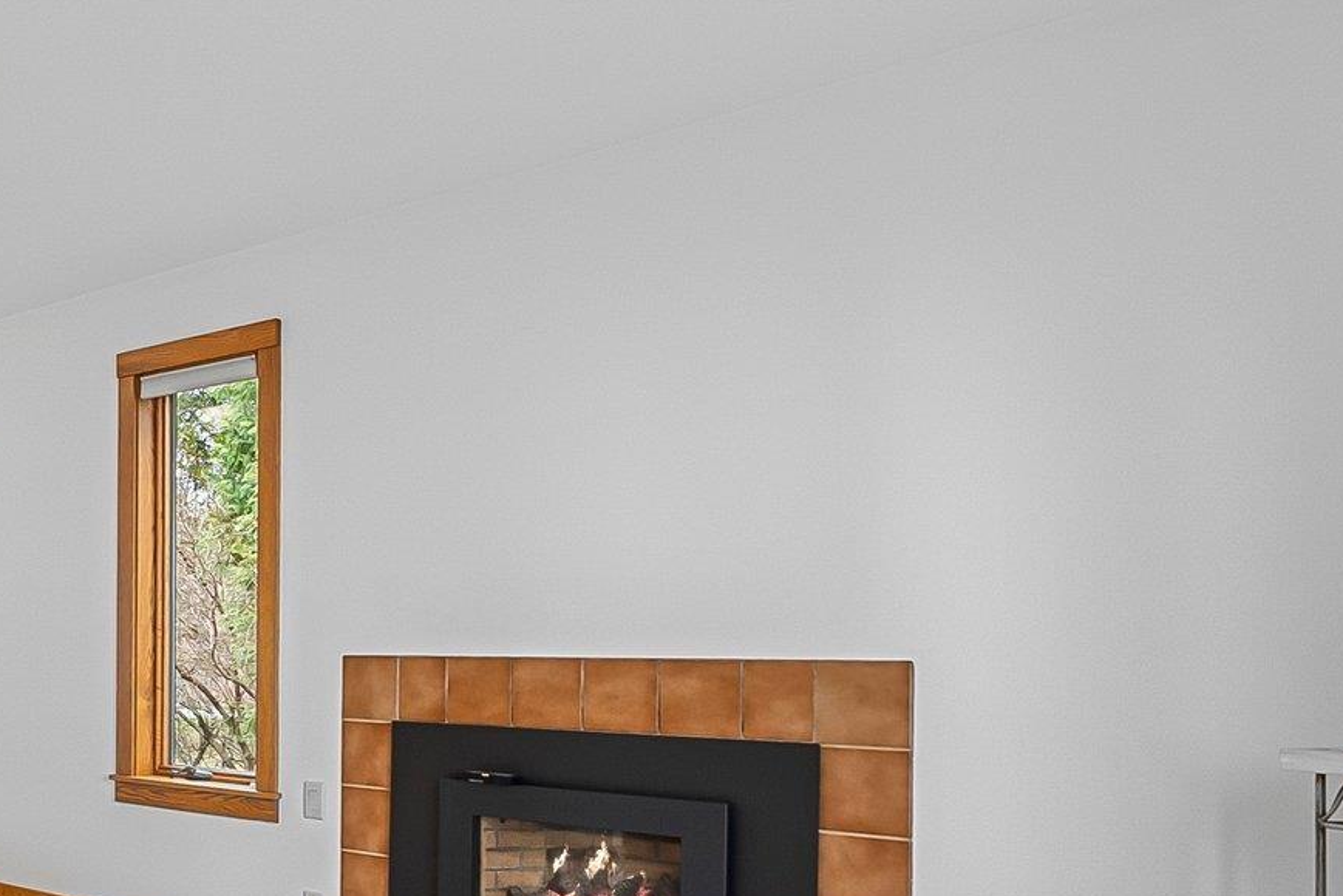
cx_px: 28
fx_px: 1284
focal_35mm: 34
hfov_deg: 46.9
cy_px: 662
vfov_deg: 37.6
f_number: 7.1
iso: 1000
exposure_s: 1/30
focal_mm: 14.6
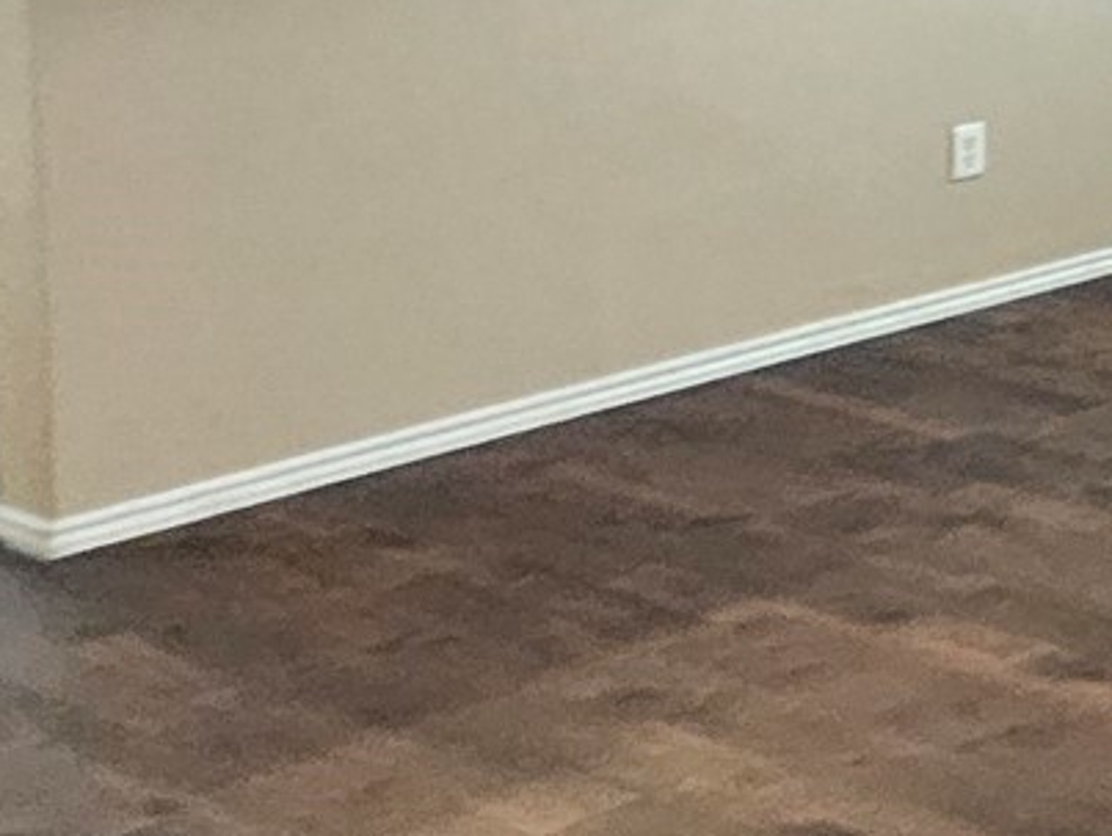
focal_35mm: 66
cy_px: -204
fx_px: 2122
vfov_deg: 20.6
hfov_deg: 16.1
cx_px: 2552
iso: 400
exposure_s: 1/30
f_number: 2.2
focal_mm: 1.74
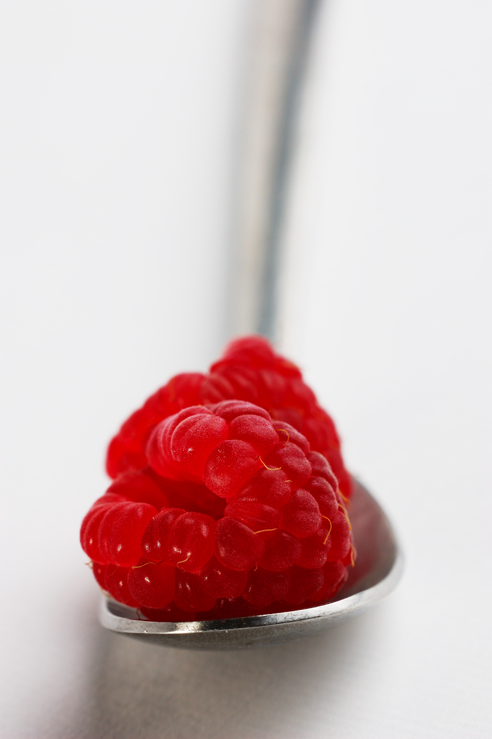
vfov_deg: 9.2
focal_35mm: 225
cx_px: 246
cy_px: 370
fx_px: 4621
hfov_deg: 6.1
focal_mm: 150
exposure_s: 1/500
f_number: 8
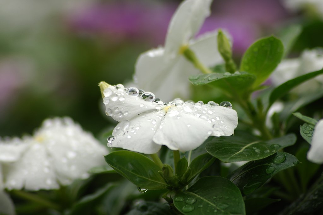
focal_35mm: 450
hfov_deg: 4.6
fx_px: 4034
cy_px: 108
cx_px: 162
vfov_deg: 3.1
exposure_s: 1/320
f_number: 8
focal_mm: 300
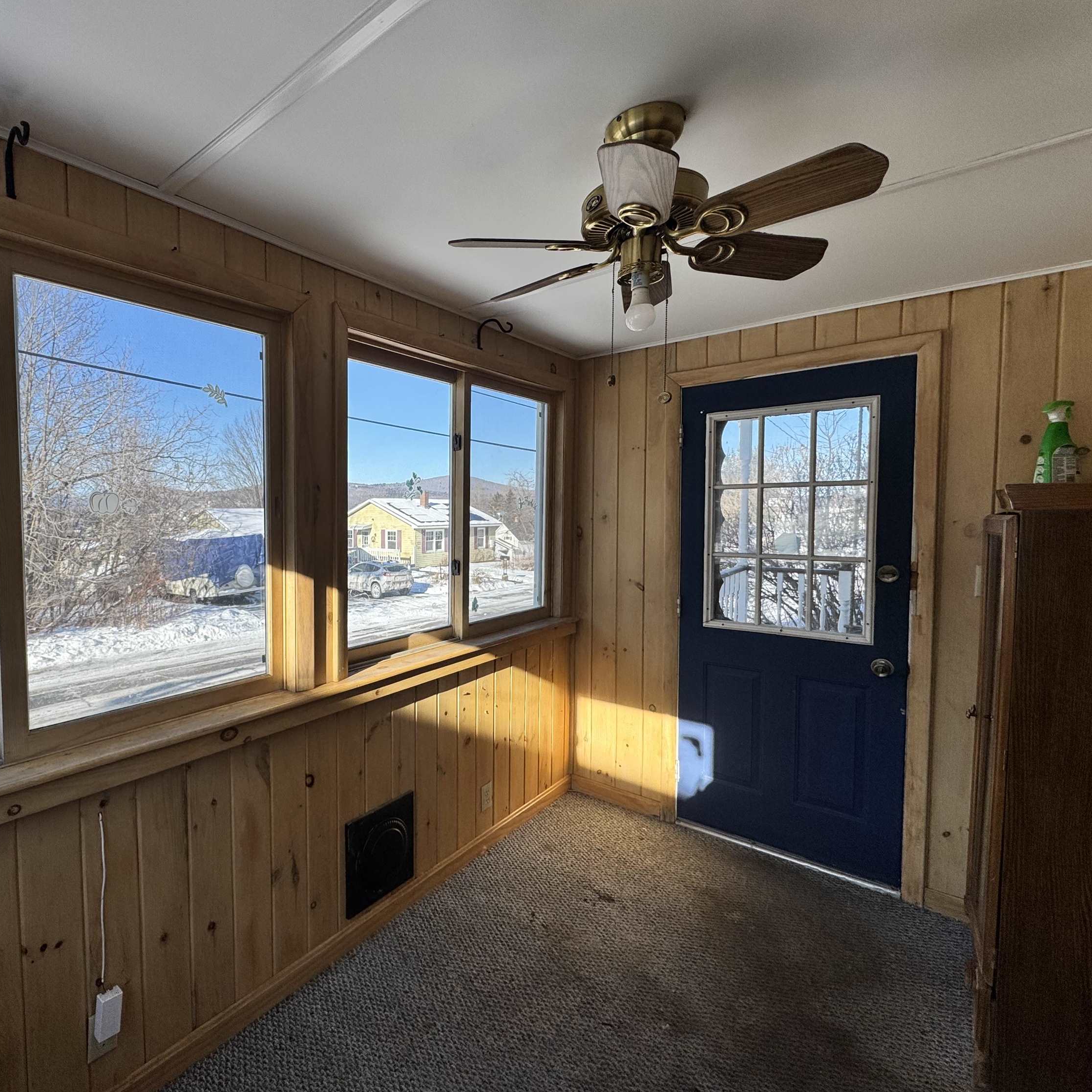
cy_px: 546
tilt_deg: -4.2
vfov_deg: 84.0
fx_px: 607
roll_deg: -0.2
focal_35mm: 17
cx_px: 391
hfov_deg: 81.9
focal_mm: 2.22
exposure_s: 1/804
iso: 50
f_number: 2.2
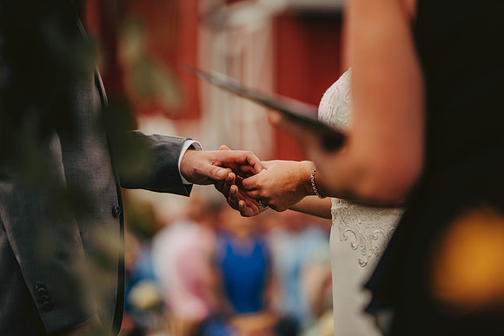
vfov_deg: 6.9
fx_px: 2801
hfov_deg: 10.3
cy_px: 168
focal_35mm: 200
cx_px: 252
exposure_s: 1/1250
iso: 200
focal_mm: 200
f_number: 2.8
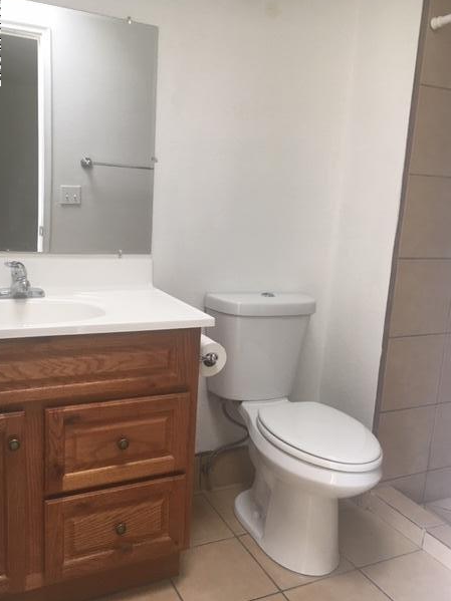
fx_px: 539
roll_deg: -4.3
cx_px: 218
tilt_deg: -12.5
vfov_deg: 58.3
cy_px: 313
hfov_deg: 45.4
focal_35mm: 31
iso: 40
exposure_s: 1/30
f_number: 2.2
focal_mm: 4.15
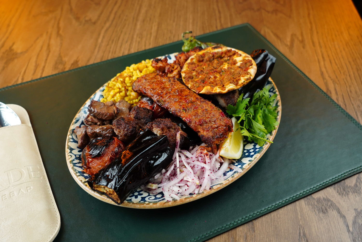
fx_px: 362
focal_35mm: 36
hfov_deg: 53.1
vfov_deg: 36.9
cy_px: 121
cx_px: 181
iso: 800
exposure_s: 1/125
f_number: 4
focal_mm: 24
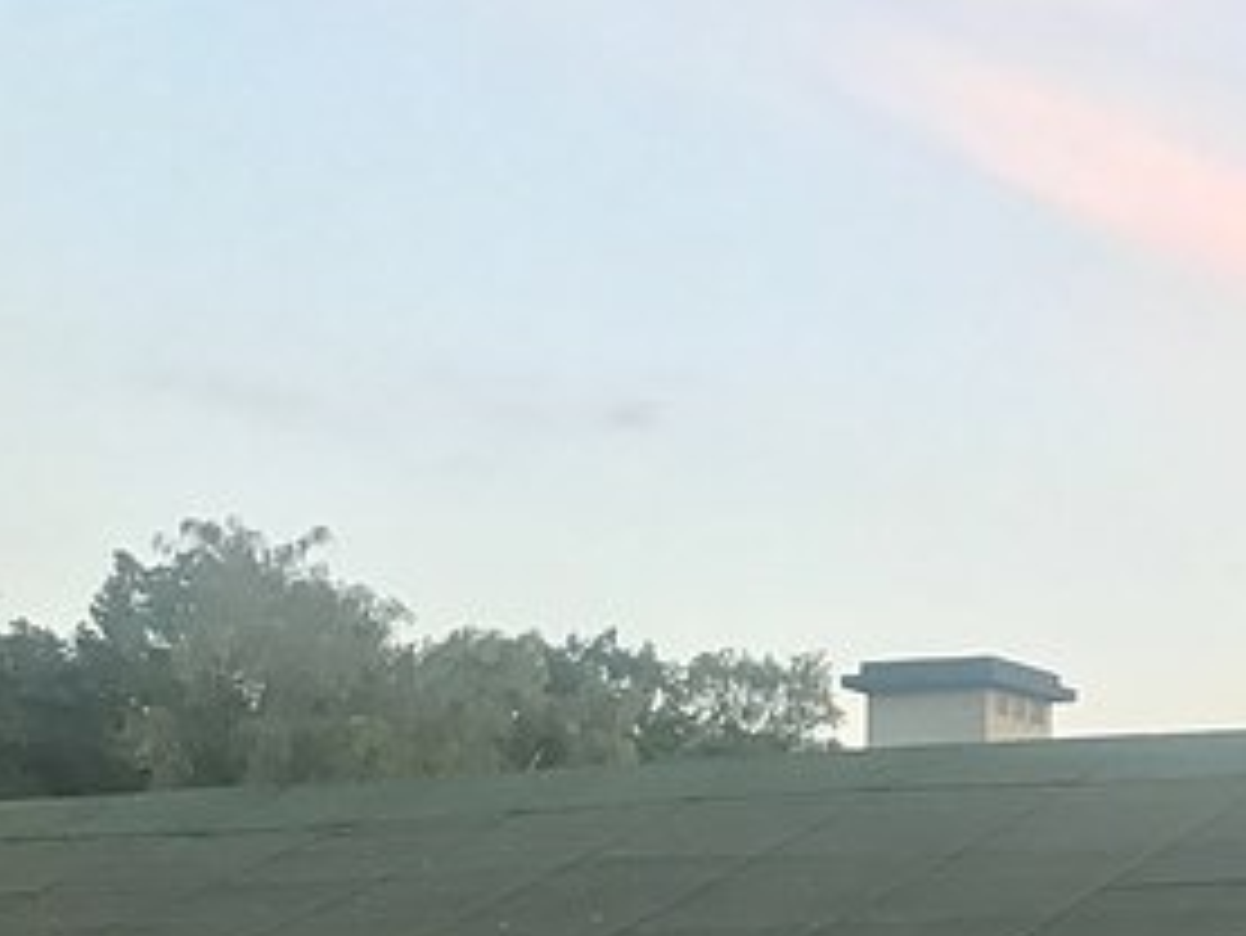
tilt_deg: +3.0
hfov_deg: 18.5
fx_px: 3277
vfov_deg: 15.8
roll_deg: -0.6
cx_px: 1979
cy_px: 1001
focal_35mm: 91
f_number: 1.8
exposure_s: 1/50
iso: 32
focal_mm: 3.99
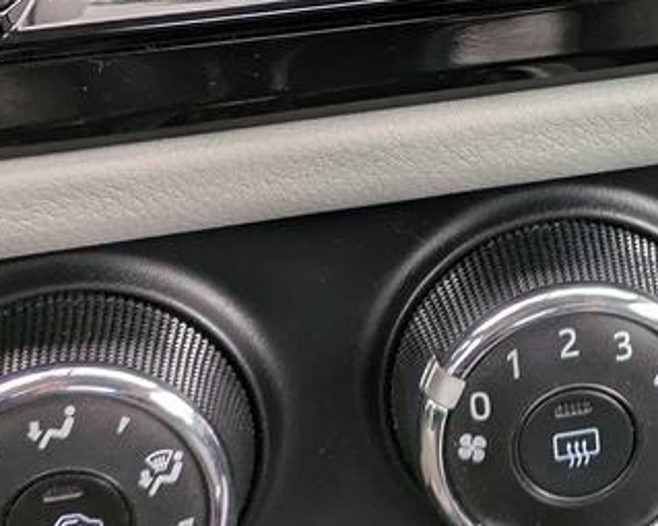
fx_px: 1908
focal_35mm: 98
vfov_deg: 14.6
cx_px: 696
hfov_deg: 18.9
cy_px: -262
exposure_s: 1/193
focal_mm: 5.43
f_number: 1.89
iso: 60
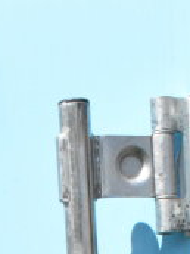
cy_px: 602
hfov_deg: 8.7
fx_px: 1237
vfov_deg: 10.2
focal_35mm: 169
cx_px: 16
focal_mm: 22
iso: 6400
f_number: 22
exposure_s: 1/2000
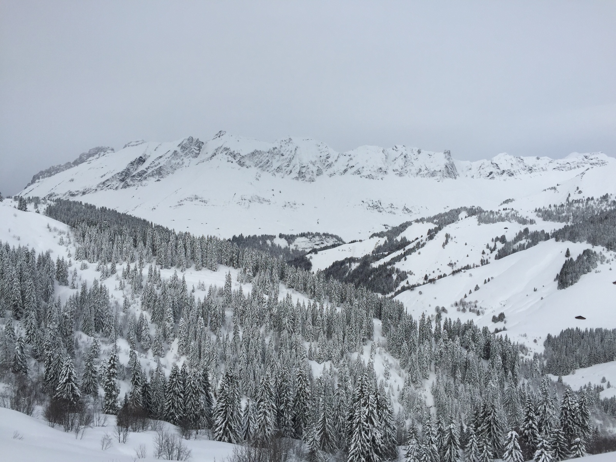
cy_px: 231
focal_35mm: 29
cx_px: 308
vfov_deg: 48.2
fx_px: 516
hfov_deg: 61.7
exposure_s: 1/6623
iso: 32
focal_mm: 4.15
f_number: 2.2
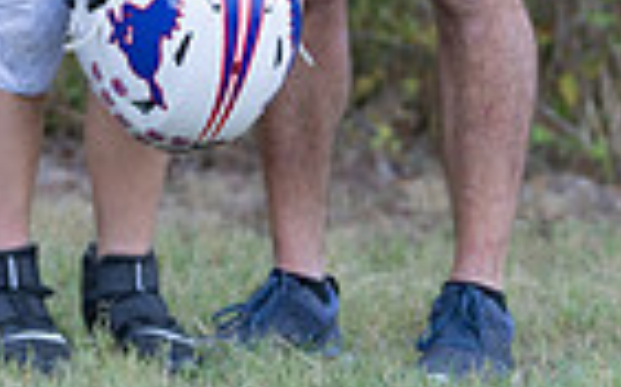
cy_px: -324
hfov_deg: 5.7
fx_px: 6192
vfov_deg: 3.6
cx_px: 143
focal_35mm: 366
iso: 250
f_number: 2.8
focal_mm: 85
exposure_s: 1/320
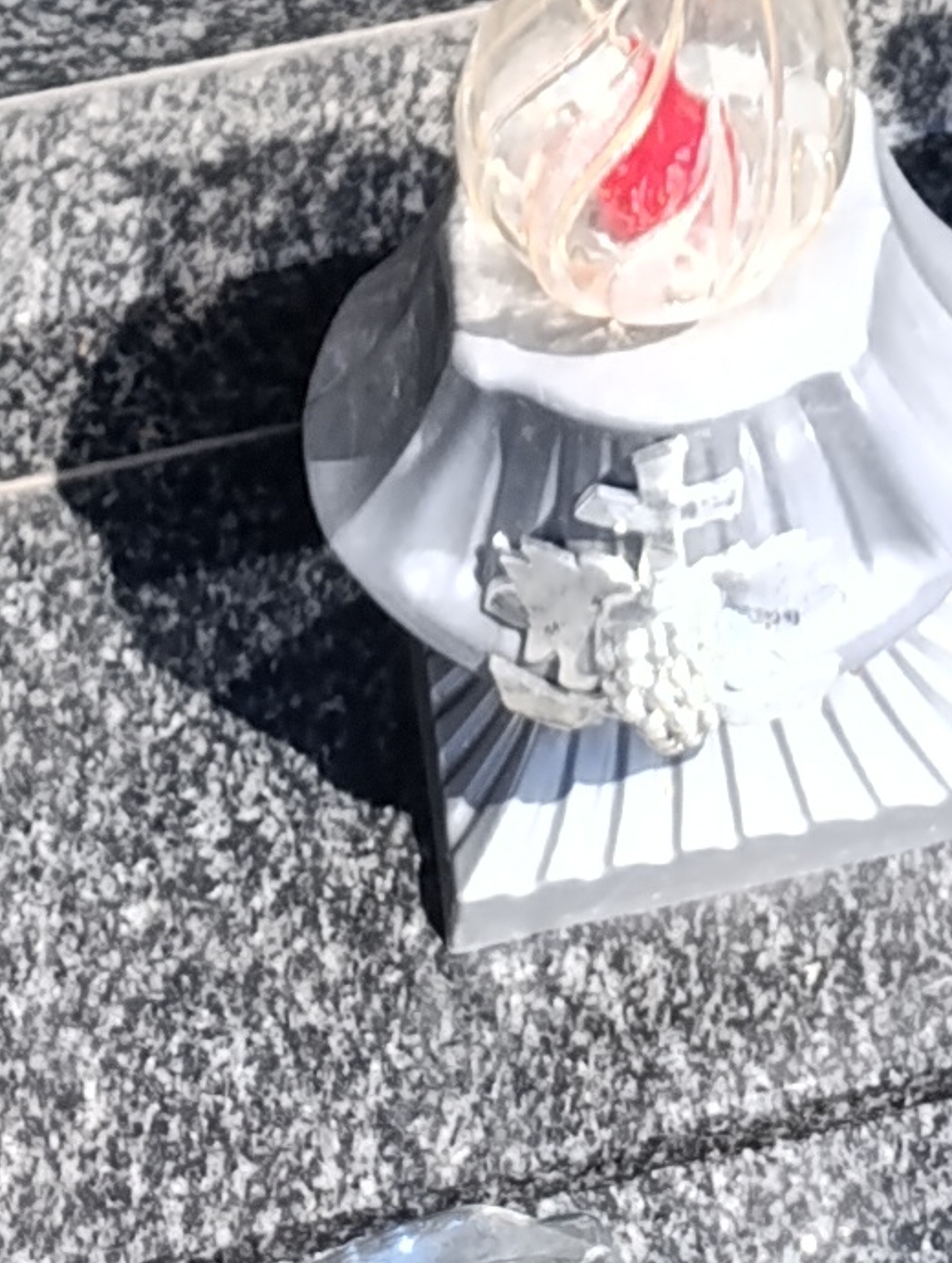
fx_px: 4972
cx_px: 1097
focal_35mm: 136
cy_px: -2002
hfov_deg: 10.8
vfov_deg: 11.4
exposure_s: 1/222
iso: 50
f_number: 1.6
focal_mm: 6.14
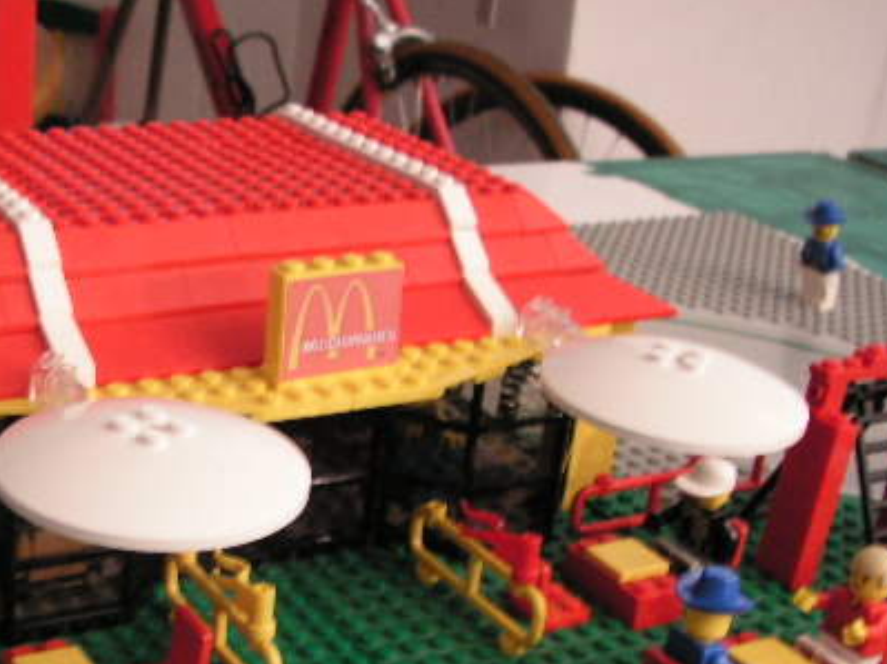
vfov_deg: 23.9
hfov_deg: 31.2
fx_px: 1563
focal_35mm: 61
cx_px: 242
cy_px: 455
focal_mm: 6.3
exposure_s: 1/10
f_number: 3.3
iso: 100
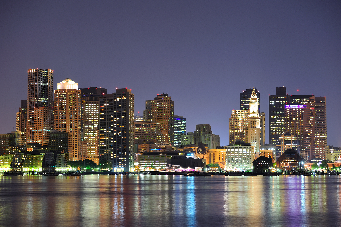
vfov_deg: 16.1
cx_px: 170
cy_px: 114
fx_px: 805
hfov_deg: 23.9
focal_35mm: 85
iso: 200
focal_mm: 85
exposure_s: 8
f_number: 4.8
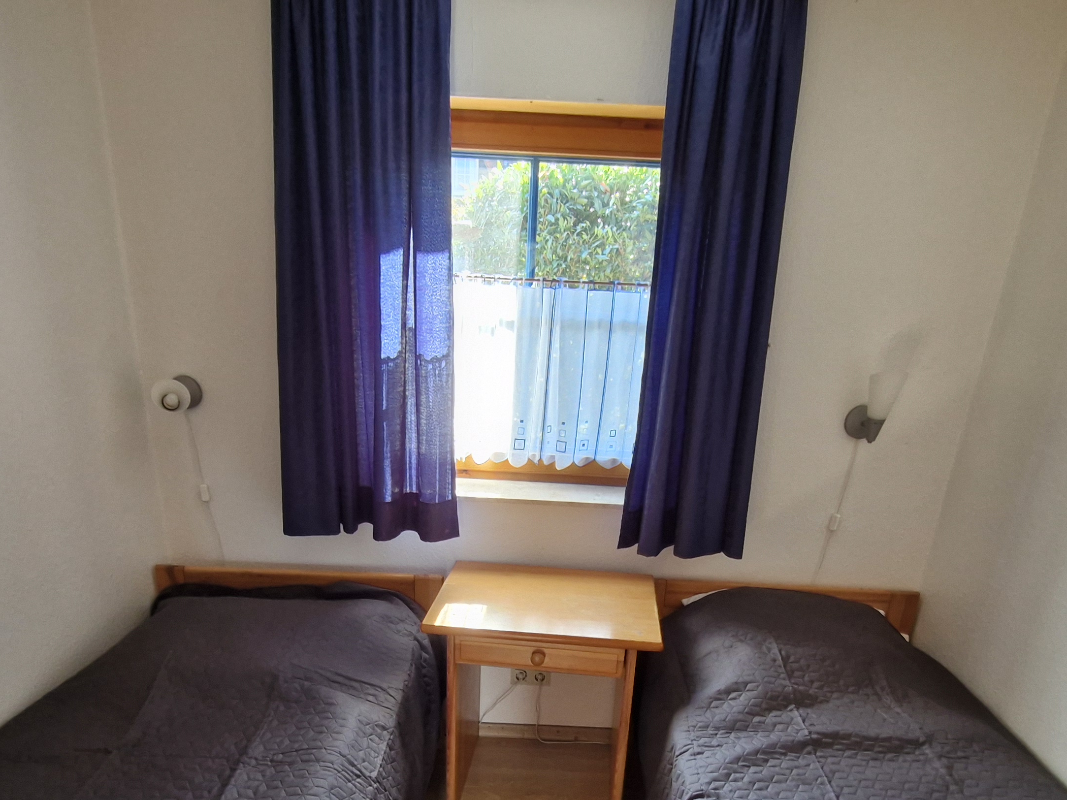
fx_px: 740
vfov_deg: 53.9
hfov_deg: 71.6
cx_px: 525
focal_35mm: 24
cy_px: 612
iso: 125
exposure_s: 1/50
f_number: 2.2
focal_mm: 1.74
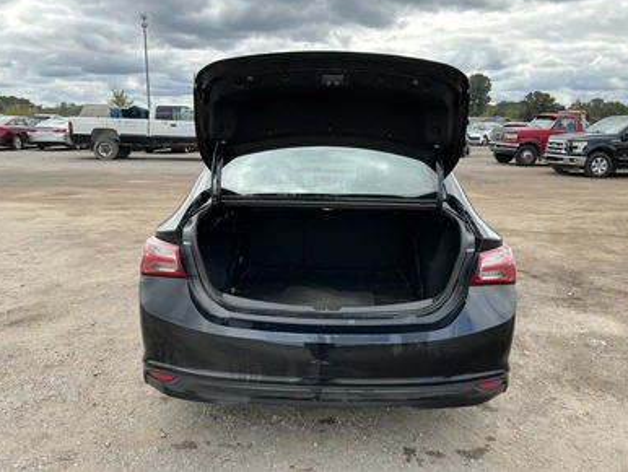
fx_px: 526
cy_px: 229
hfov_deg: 61.6
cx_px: 316
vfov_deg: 48.3
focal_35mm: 29
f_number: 1.8
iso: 25
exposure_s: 1/534
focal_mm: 3
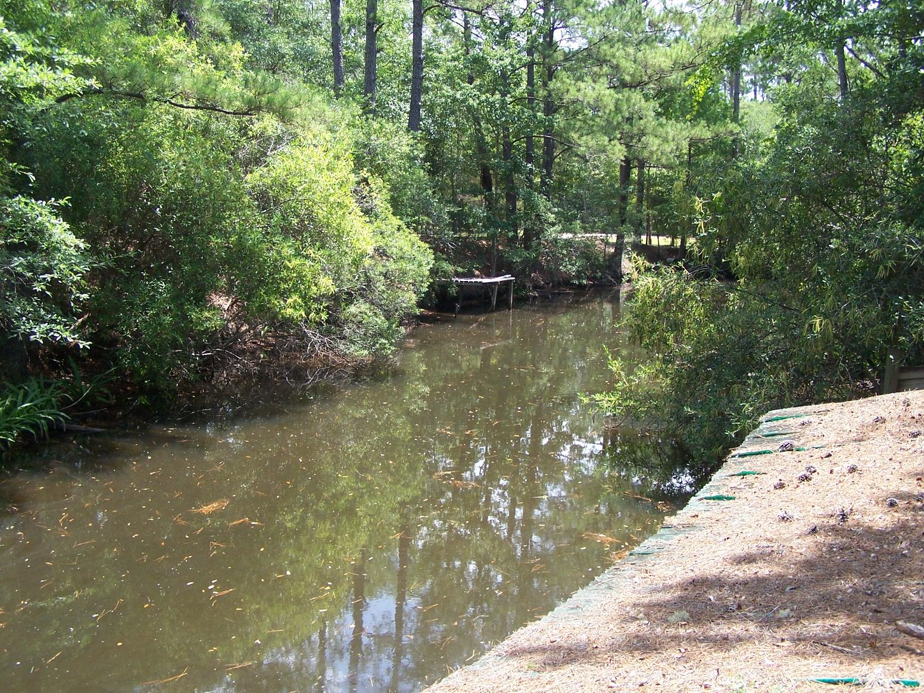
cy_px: 346
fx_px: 1014
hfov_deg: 49.0
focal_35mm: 38
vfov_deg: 37.7
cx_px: 462
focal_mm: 6.3
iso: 80
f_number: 2.8
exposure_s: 1/200
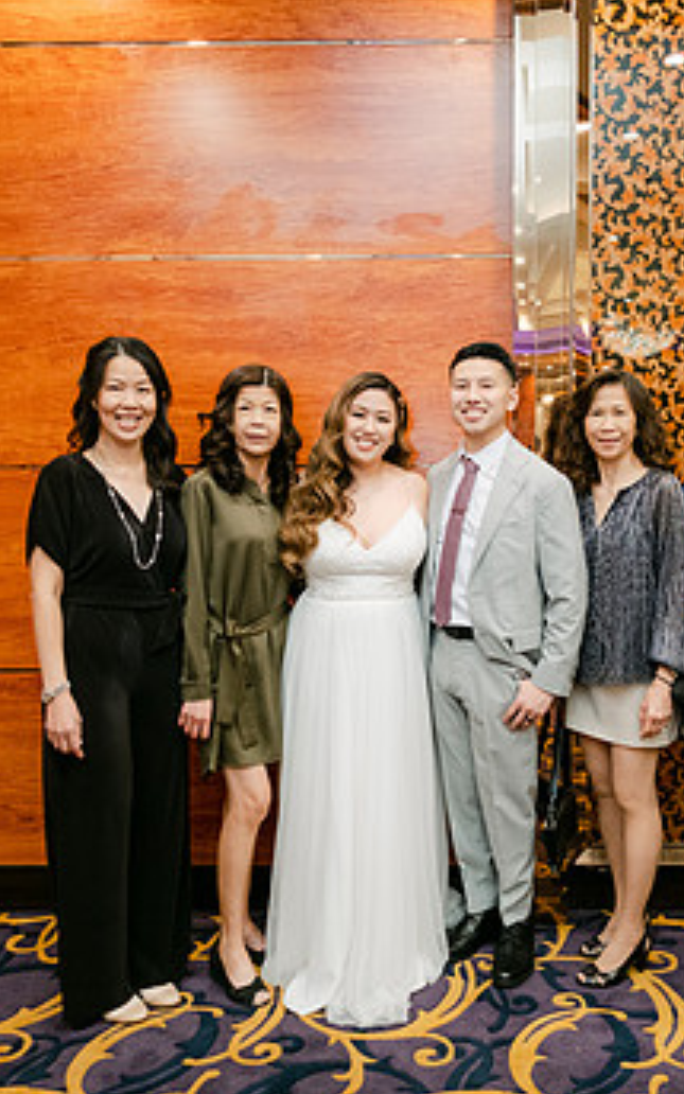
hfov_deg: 39.1
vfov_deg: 59.6
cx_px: 442
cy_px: 522
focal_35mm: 32
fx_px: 954
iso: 800
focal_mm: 16
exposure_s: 1/125
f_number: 2.8
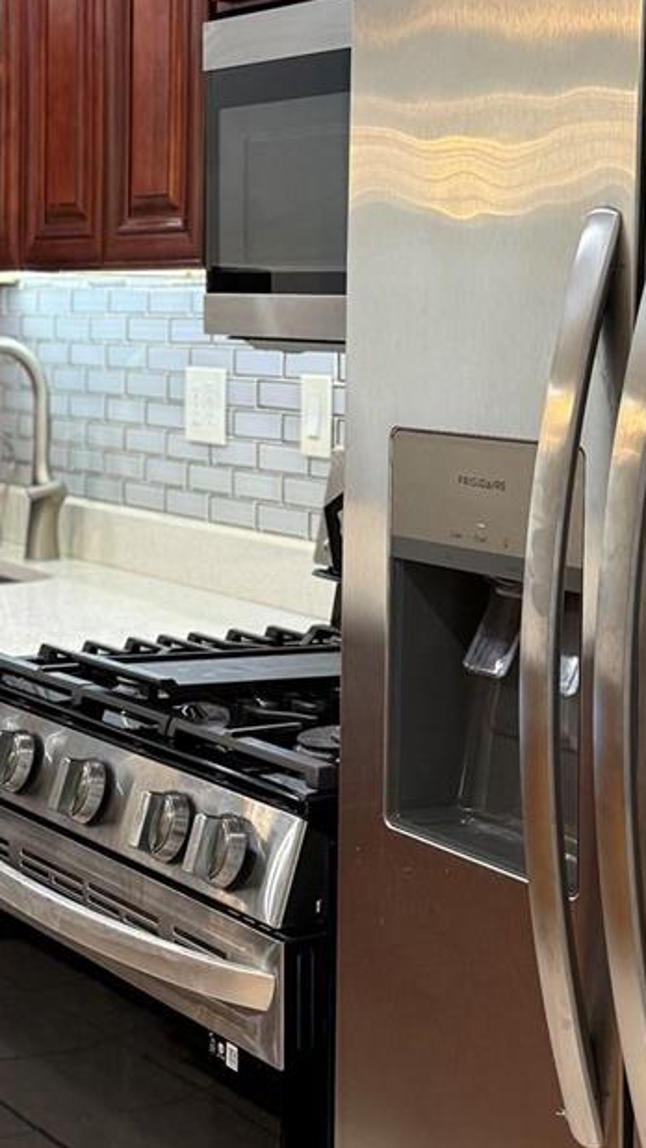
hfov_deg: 18.5
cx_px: 252
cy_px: 379
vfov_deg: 32.1
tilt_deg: -1.4
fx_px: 1978
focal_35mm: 65
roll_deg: -0.1
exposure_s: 1/60
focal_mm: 6.76
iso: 200
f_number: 1.78
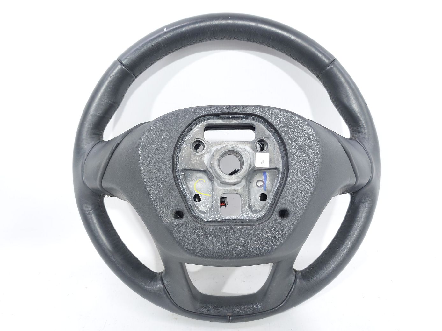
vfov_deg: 56.8
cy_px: 166
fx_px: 306
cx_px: 221
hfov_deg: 71.6
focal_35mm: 24
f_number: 1.8
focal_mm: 5.23
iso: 160
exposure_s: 1/50
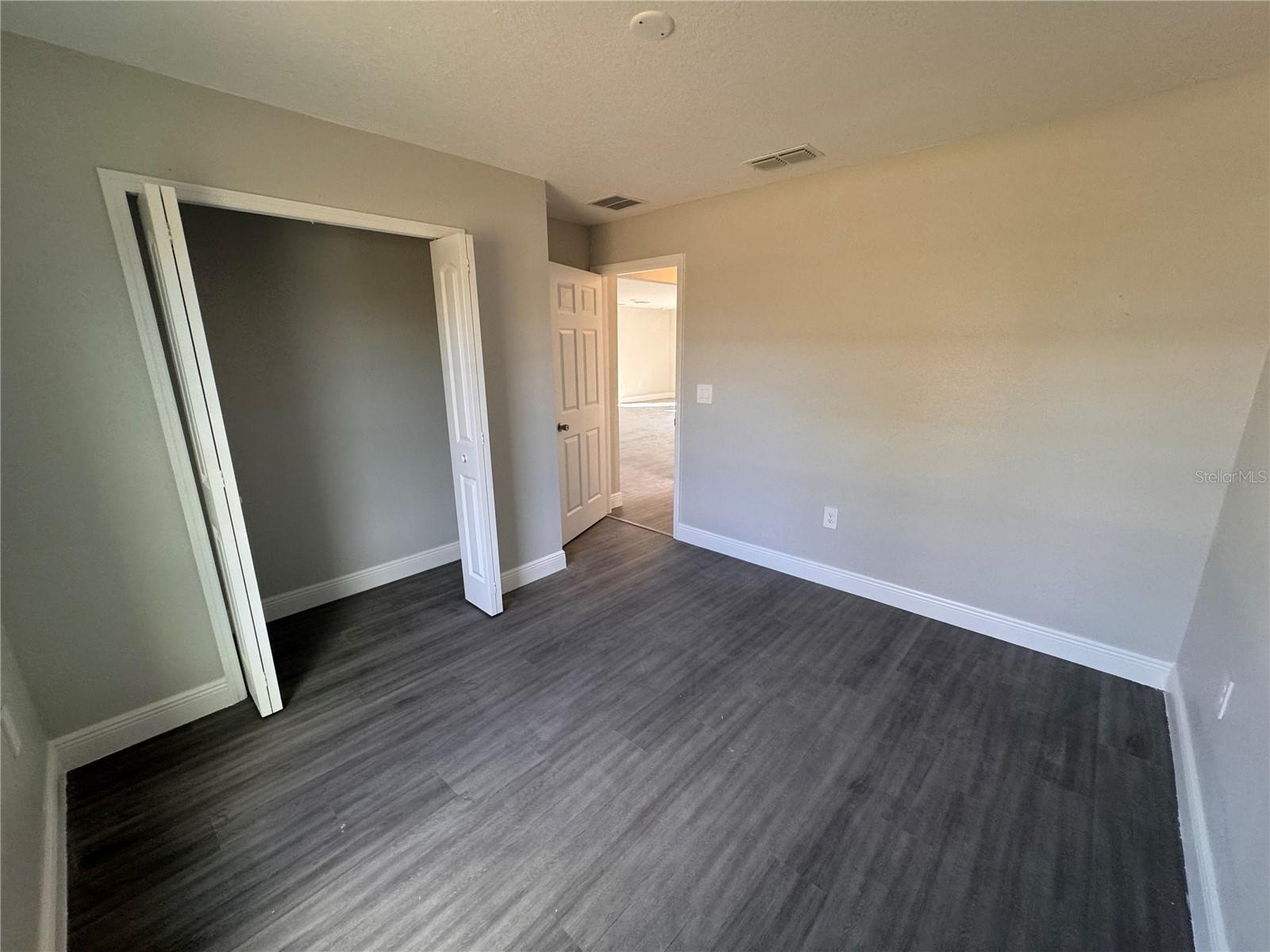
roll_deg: +0.5
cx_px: 635
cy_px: 476
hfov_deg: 102.1
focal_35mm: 14
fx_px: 514
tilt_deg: -15.2
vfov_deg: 85.7
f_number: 2.2
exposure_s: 1/120
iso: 160
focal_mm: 2.22
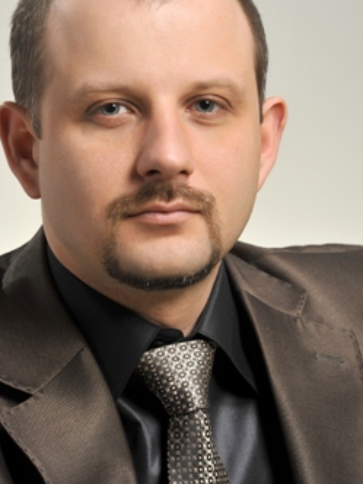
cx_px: 152
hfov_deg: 5.7
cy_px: 246
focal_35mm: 259
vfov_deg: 7.6
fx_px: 3621
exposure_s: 1/180
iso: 200
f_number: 13
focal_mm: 200
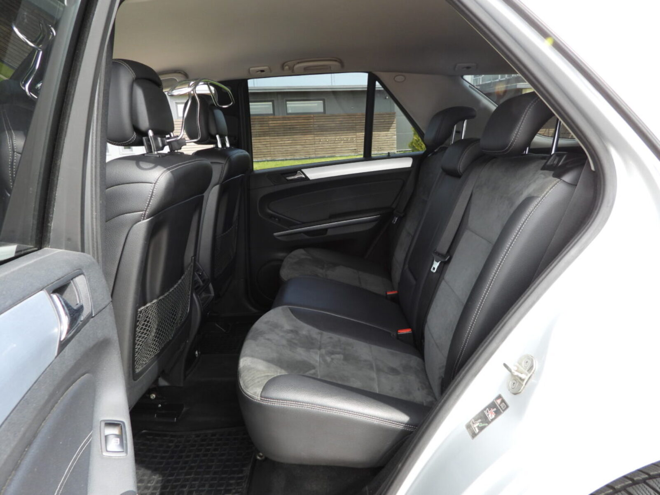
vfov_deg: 56.8
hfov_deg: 71.6
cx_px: 330
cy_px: 248
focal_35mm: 24
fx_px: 458
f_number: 2.8
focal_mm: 4.3
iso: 100
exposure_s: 1/125
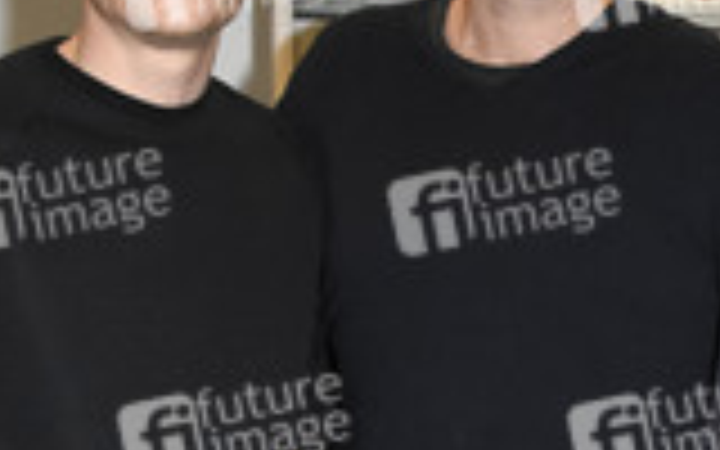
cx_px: 565
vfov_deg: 15.1
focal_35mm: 86
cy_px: 315
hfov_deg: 23.8
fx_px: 1688
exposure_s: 1/60
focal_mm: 20
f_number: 6.3
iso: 2500
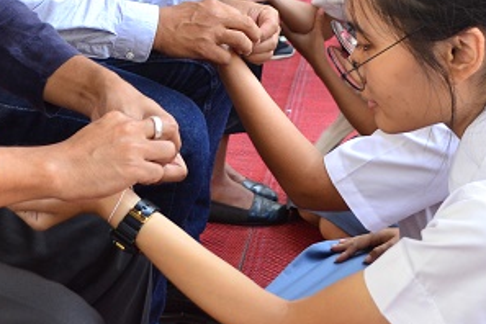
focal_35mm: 89
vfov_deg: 14.9
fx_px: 1201
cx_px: 216
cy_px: -40
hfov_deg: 22.9
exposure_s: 1/80
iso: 400
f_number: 4.5
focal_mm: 22
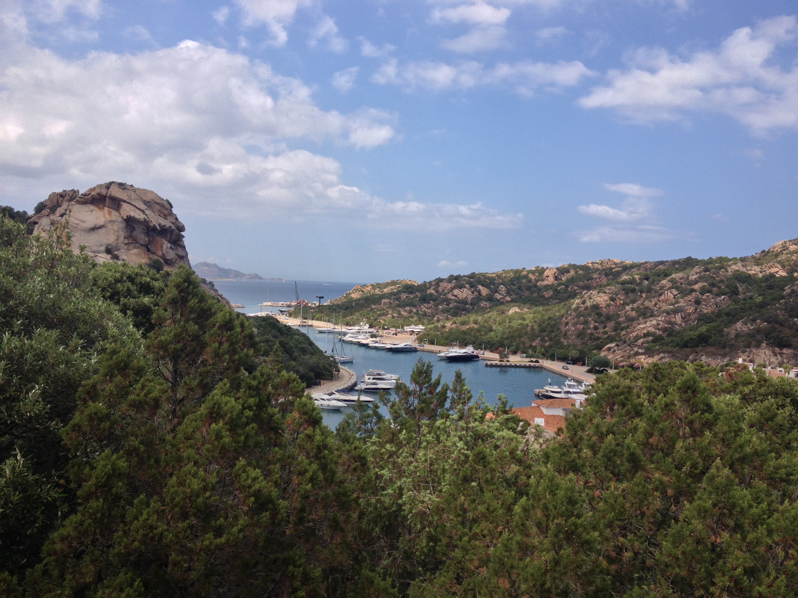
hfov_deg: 52.6
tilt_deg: -3.7
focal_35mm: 35
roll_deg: -1.4
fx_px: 807
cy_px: 299
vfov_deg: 40.7
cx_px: 399
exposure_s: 1/1577
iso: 50
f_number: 2.4
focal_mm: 4.28
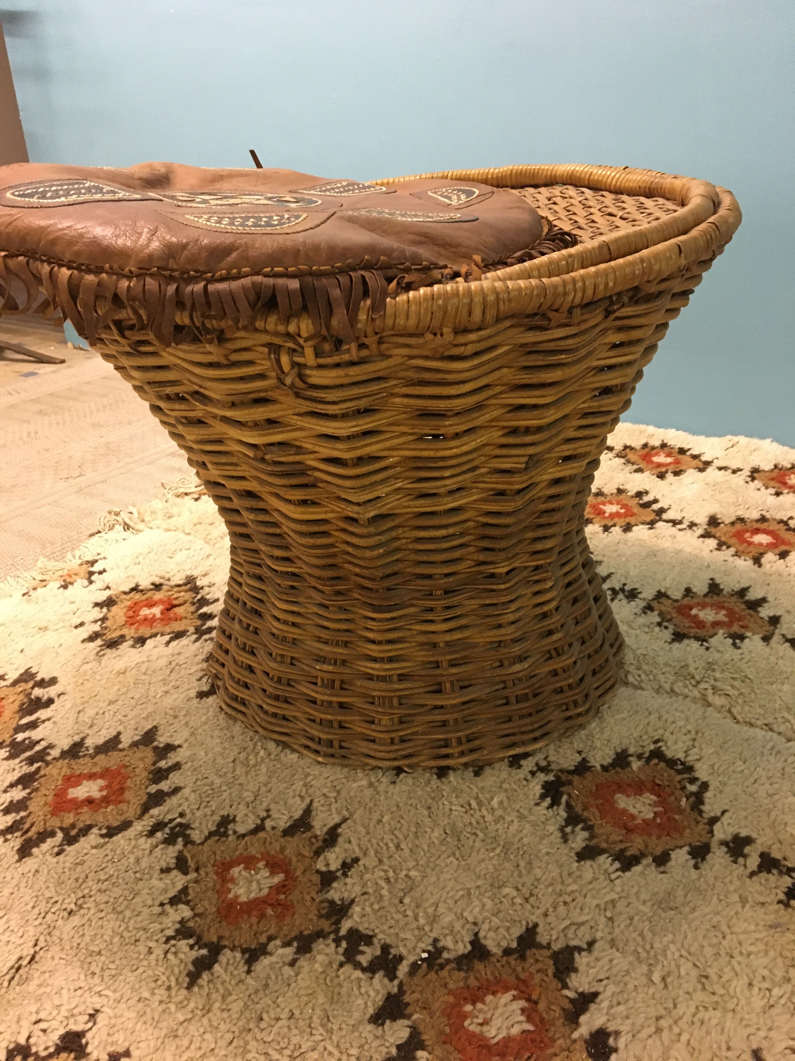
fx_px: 888
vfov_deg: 61.7
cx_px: 398
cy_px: 530
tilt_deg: -25.1
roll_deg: +3.7
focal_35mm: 29
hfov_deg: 48.2
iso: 200
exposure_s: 1/25
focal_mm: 4.15
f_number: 2.2
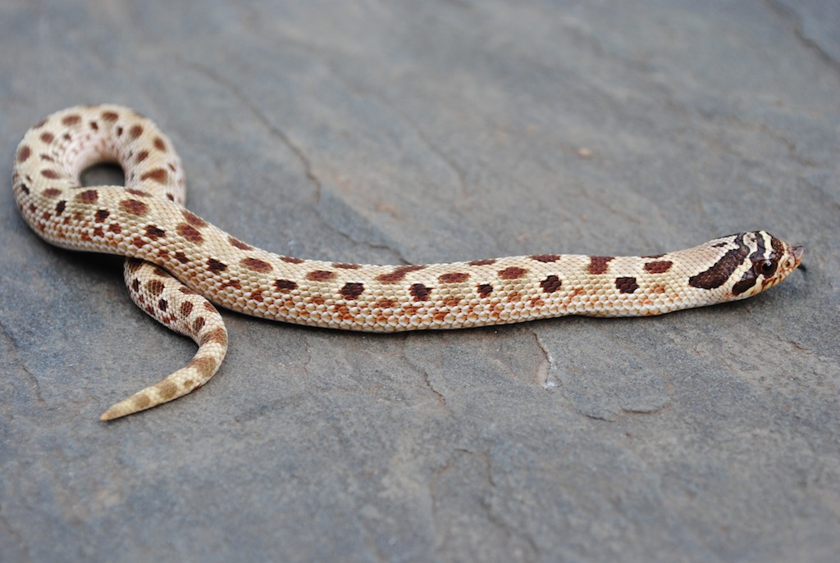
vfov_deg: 17.6
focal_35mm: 78
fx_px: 1823
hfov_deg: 25.9
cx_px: 420
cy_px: 282
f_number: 8
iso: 100
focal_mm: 52
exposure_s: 1/60
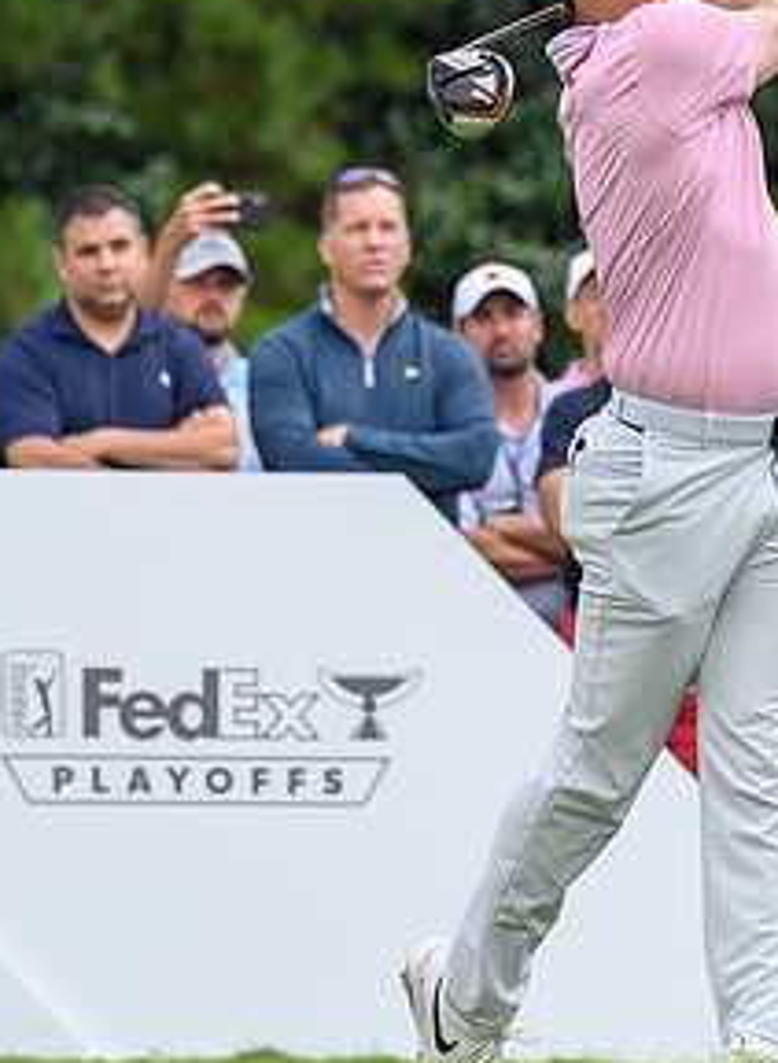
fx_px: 19714
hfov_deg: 2.3
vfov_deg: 3.1
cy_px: 88
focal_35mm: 648
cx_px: 620
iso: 800
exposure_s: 1/320
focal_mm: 200
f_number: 5
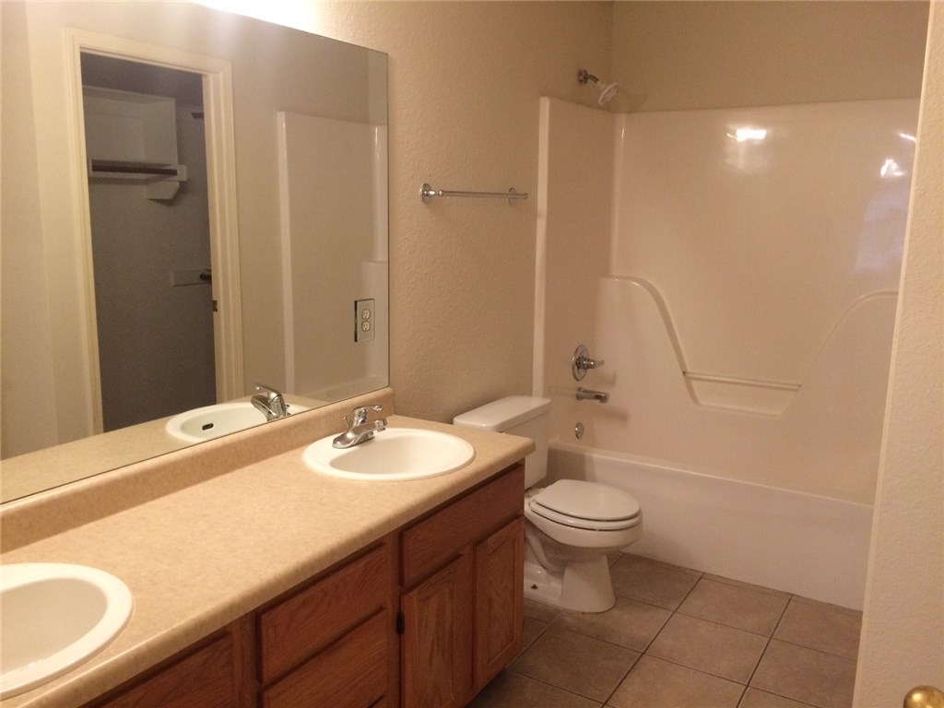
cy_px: 354
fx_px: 791
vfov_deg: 48.2
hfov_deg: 61.7
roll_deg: -0.5
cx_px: 472
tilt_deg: -10.6
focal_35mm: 29
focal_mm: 4.15
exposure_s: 1/30
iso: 160
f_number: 2.2
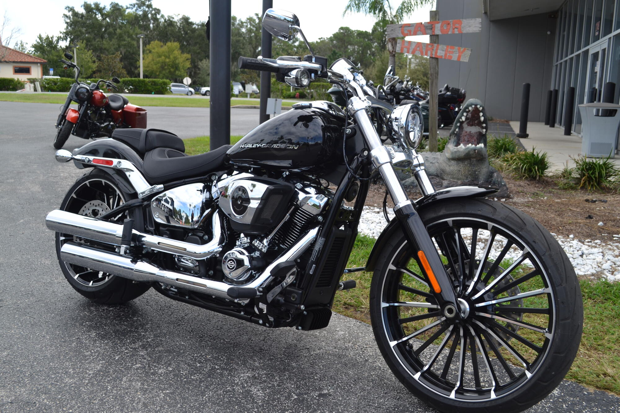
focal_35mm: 36
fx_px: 620
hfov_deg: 53.1
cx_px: 310
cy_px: 206
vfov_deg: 36.9
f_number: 6.3
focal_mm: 24
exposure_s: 1/160
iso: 100
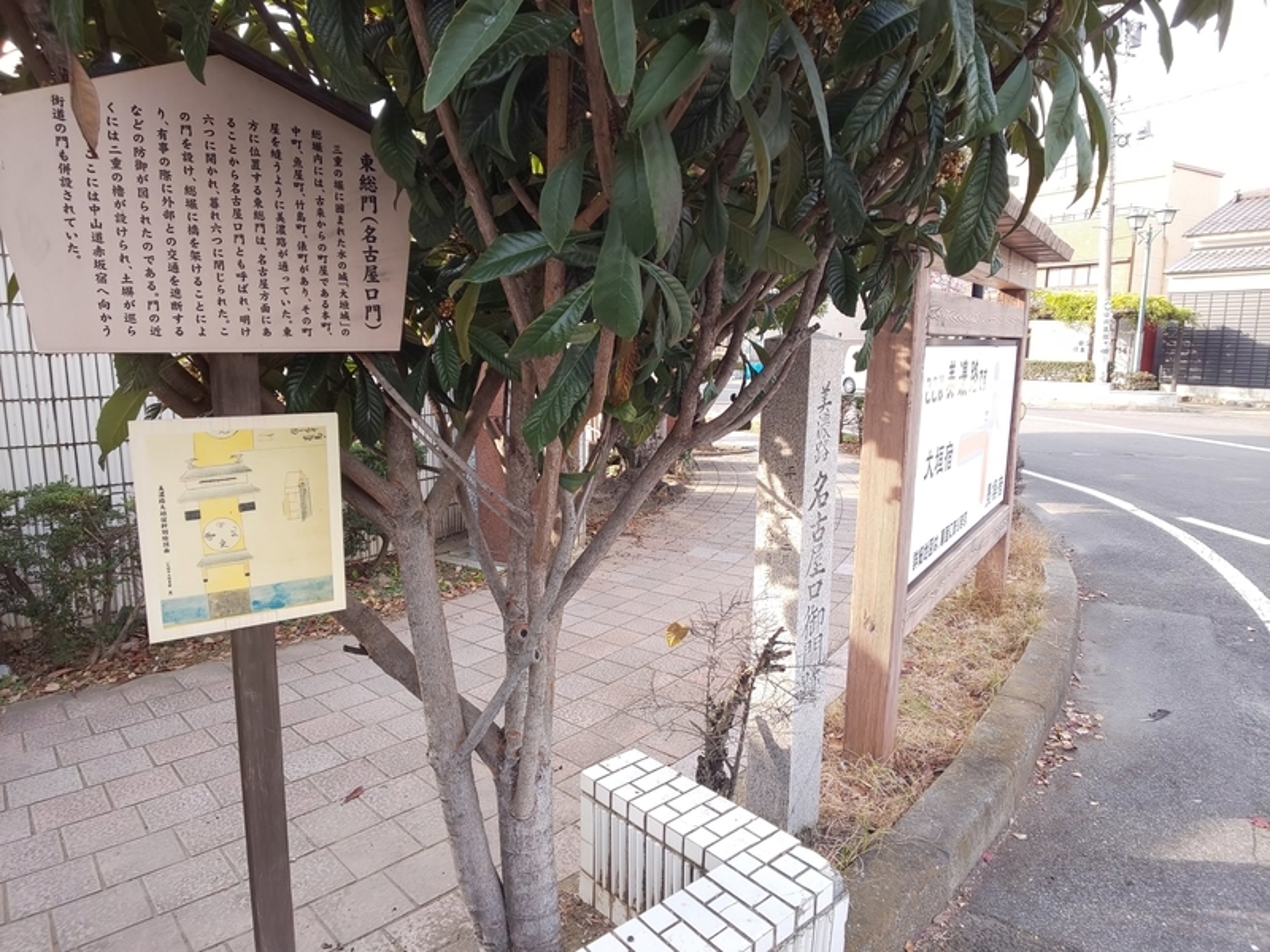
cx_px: 635
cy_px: 476
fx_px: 734
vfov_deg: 66.0
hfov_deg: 81.7
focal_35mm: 20
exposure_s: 1/104
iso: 28
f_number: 1.94
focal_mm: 3.45
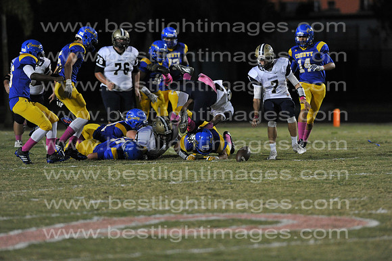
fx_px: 3265
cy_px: 130
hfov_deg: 6.9
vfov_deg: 4.6
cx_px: 196
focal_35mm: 300
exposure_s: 1/500
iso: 5000
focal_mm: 300
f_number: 4
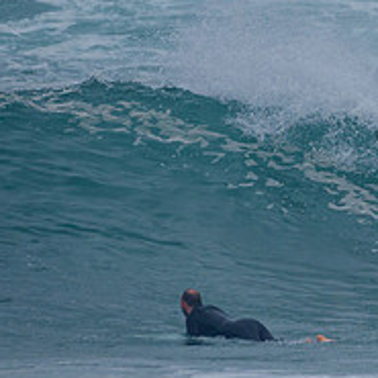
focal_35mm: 1635
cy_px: 143
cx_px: 453
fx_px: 20199
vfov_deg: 1.1
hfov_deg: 1.1
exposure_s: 1/2000
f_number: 5.6
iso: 450
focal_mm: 500
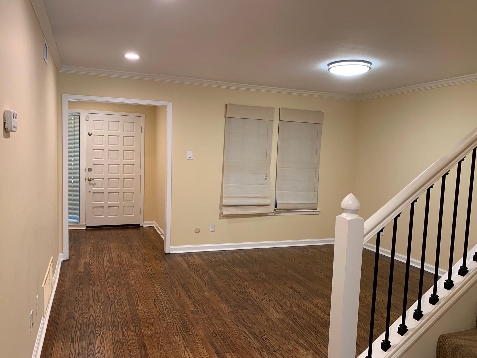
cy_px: 184
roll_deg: -2.2
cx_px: 241
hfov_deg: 65.3
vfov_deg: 51.3
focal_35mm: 27
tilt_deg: -5.9
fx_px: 372
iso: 125
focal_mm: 4.25
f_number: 1.8
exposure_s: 1/60
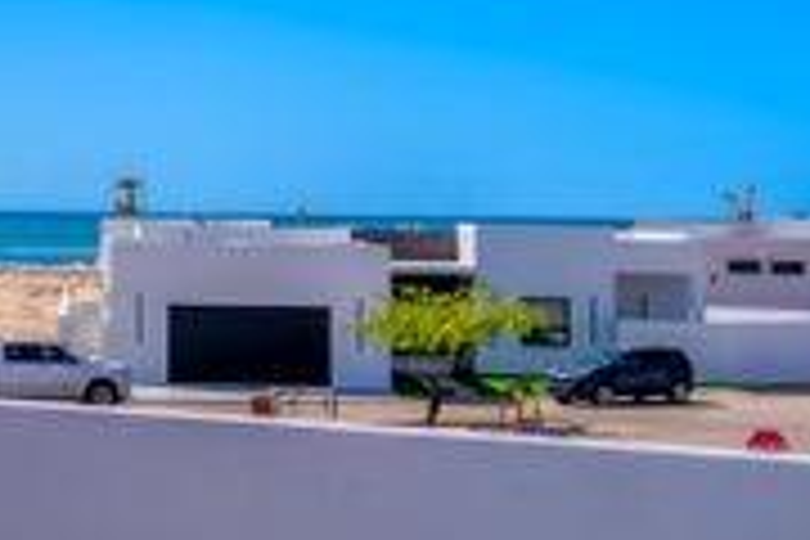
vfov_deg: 12.2
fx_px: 2520
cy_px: 76
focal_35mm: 112
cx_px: -338
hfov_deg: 16.9
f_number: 4
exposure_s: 1/4000
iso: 100
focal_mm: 28
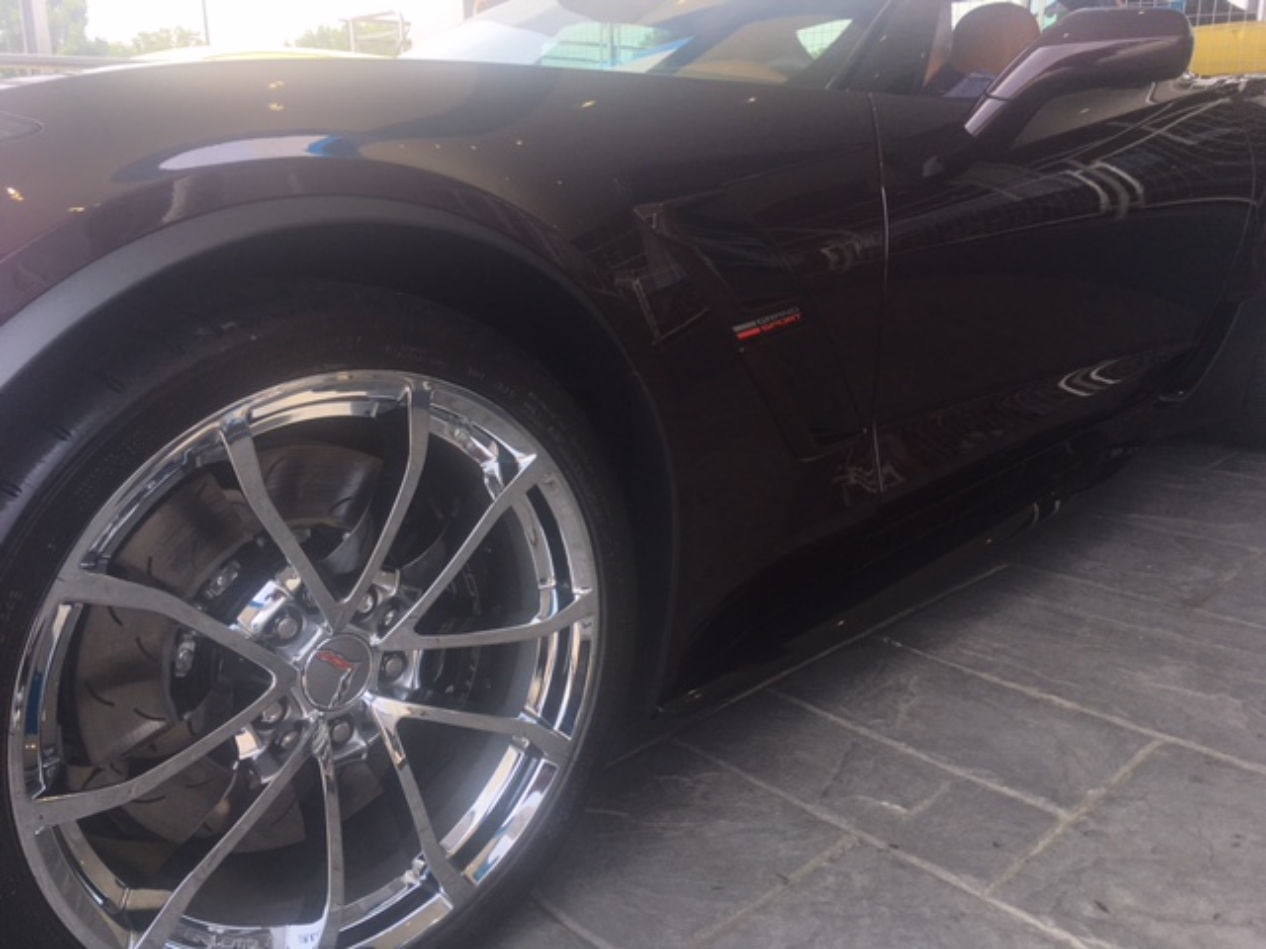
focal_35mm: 29
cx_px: 633
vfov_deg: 48.2
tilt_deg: -17.1
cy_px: 474
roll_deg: -0.3
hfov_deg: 61.7
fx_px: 1061
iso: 25
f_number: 2.2
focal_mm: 4.15
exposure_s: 1/466
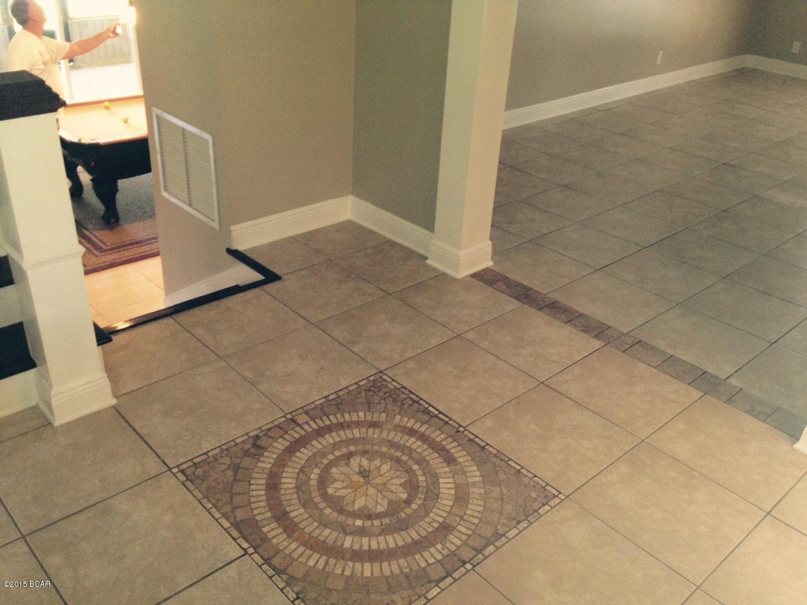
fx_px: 769
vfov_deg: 42.9
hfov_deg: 55.4
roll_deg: -2.5
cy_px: 302
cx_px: 404
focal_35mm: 33
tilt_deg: -30.2
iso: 125
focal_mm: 4.12
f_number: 2.4
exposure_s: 1/20
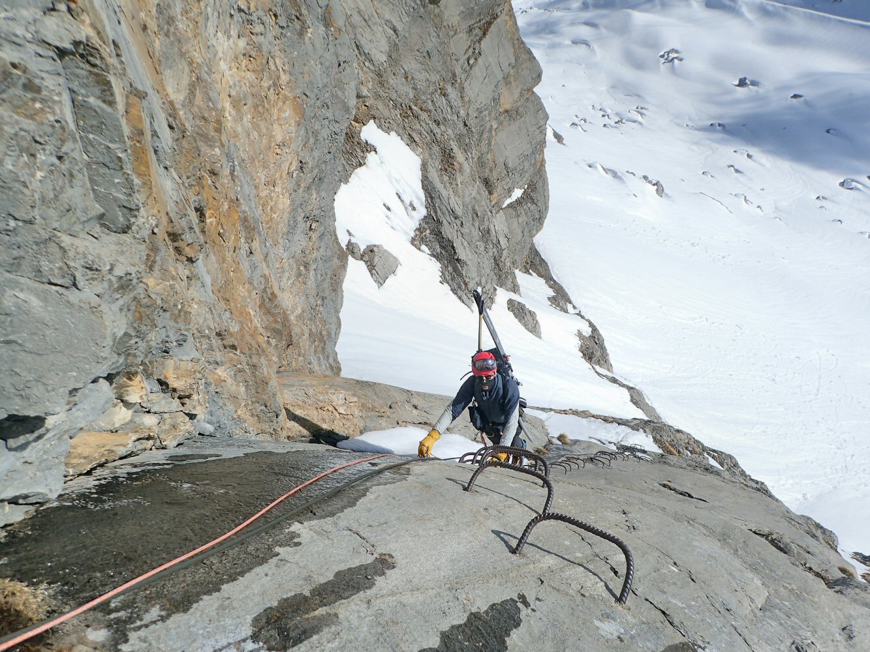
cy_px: 326
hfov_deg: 69.4
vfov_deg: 54.9
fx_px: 628
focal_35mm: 25
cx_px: 435
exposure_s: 1/400
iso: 100
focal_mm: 4.5
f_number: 8
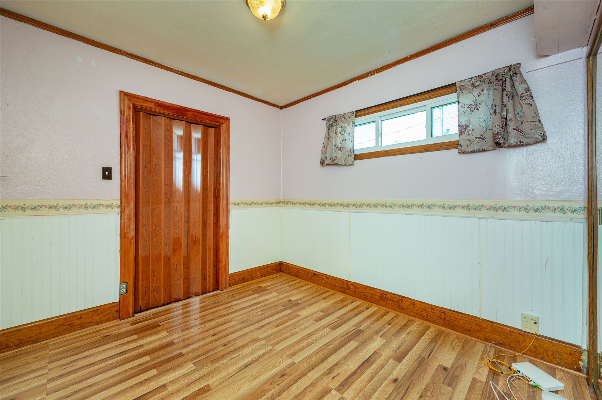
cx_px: 301
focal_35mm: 14
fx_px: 234
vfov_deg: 81.1
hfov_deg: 104.3
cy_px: 200
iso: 500
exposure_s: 1/50
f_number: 9
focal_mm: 14
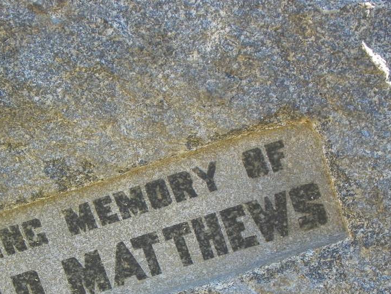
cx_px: 107
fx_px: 3265
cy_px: 229
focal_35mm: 289
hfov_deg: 6.8
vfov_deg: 5.1
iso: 80
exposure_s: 1/60
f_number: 4.5
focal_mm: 30.7
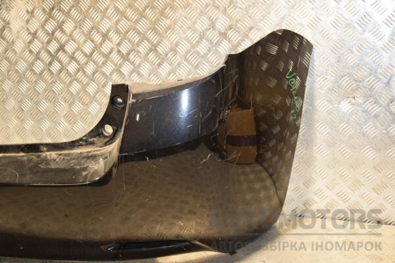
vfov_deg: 26.5
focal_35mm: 51
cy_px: 132
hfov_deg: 38.9
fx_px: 560
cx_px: 198
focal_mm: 34
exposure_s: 1/80
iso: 800
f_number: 5
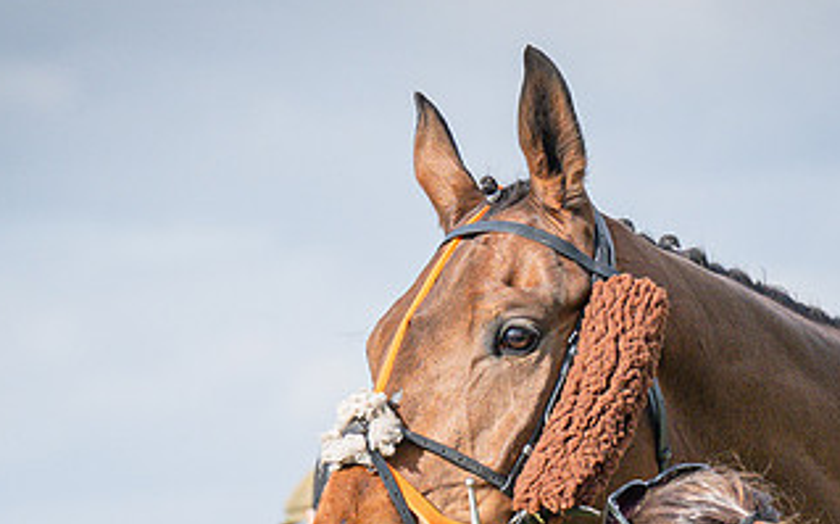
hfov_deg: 3.2
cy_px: 471
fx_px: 15170
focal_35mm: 663
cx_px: -59
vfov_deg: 2.0
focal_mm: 140
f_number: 4.5
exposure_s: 1/1600
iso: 200
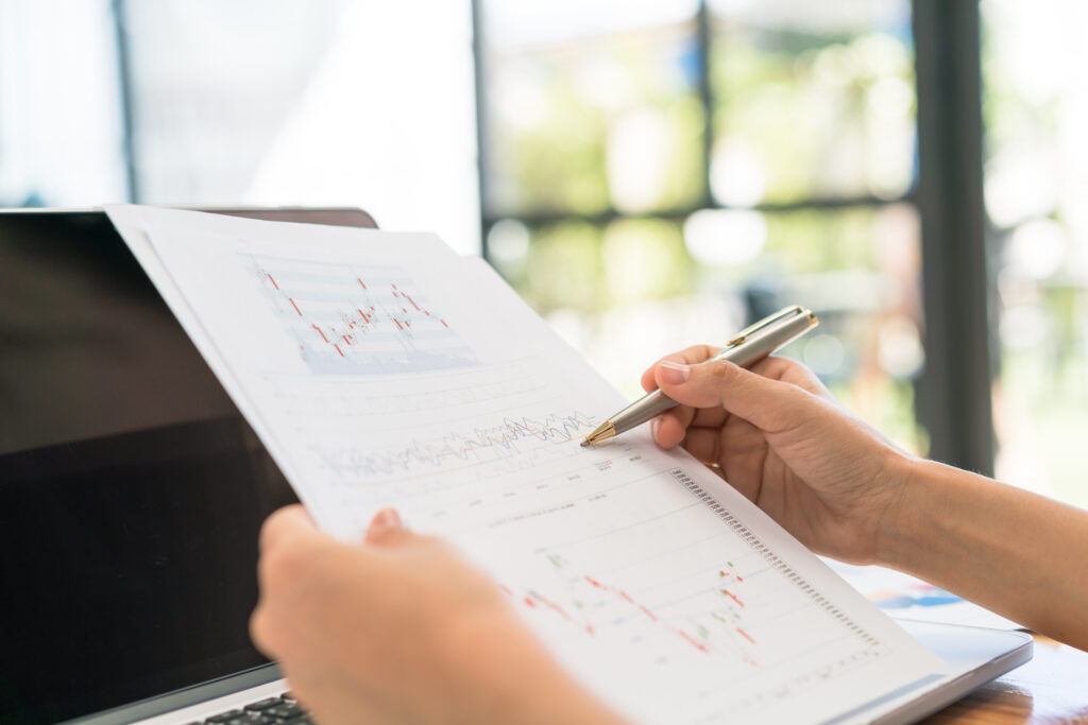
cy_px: 362
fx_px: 1662
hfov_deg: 36.2
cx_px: 544
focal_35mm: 55
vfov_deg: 24.6
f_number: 2.8
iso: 100
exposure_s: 1/250
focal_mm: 55
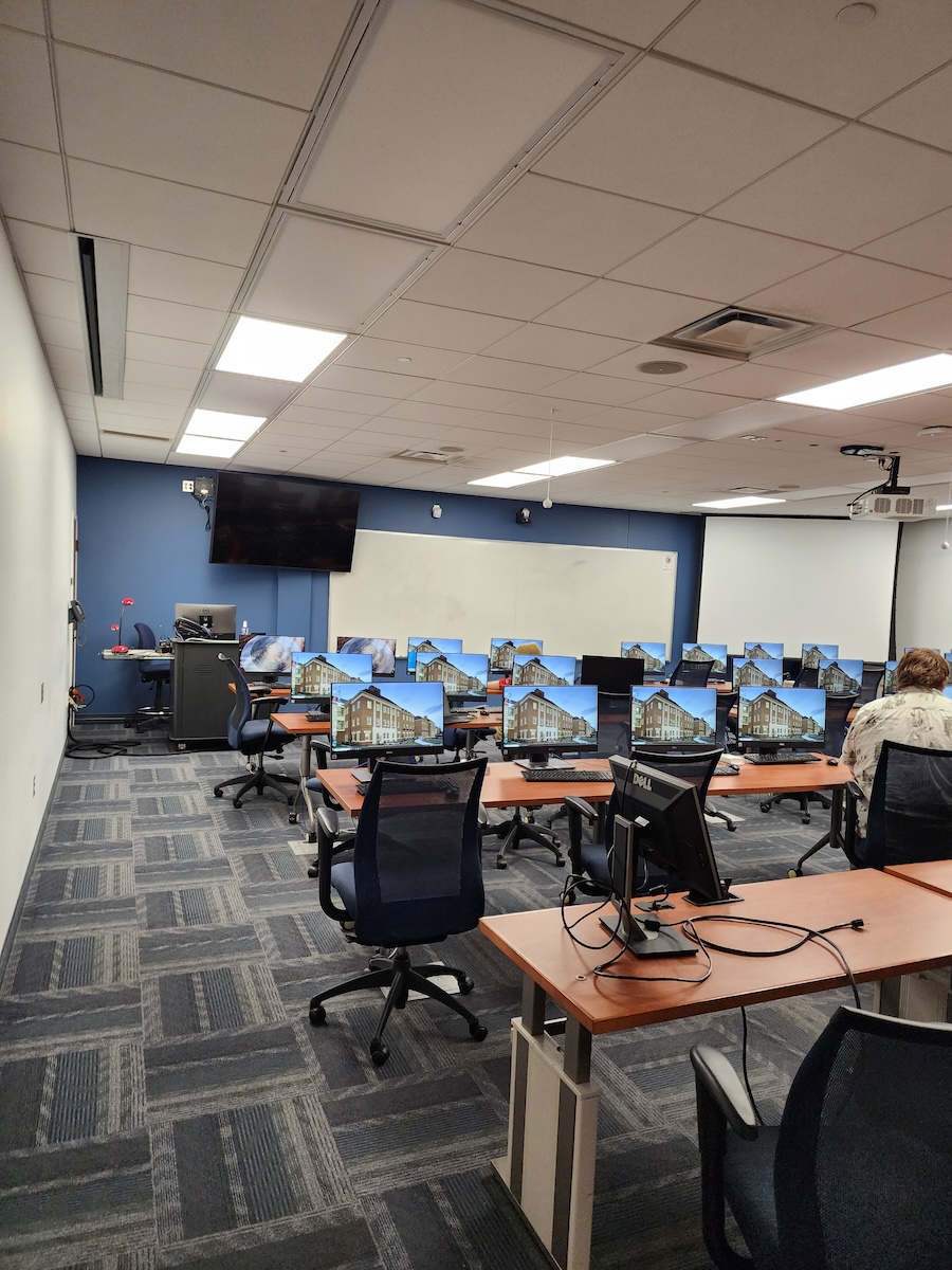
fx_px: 843
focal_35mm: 23
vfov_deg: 73.9
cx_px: 476
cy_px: 635
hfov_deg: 58.9
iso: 250
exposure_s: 1/120
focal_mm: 6.4
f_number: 1.8
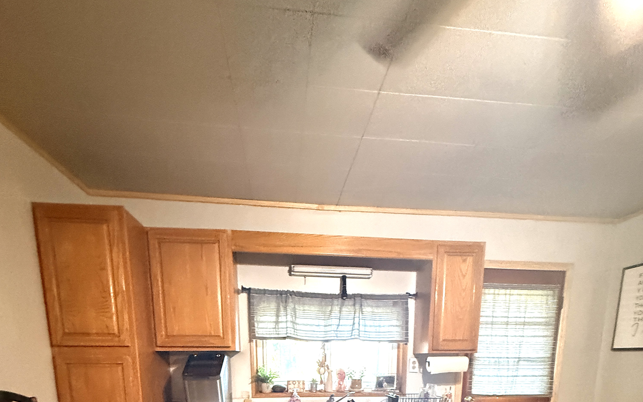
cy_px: 421
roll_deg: -1.5
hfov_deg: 85.1
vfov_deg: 47.1
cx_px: 319
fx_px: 350
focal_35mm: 20
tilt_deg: -7.9
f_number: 2.2
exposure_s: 1/60
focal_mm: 2.22
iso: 800
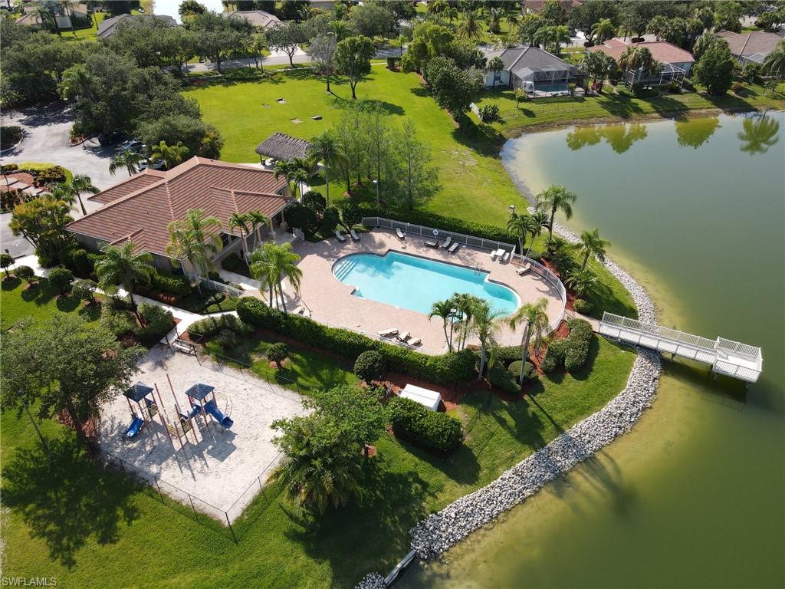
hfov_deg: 71.6
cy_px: 294
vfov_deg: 56.8
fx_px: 544
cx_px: 392
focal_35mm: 24
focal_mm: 4.5
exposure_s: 1/400
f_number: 2.8
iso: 110
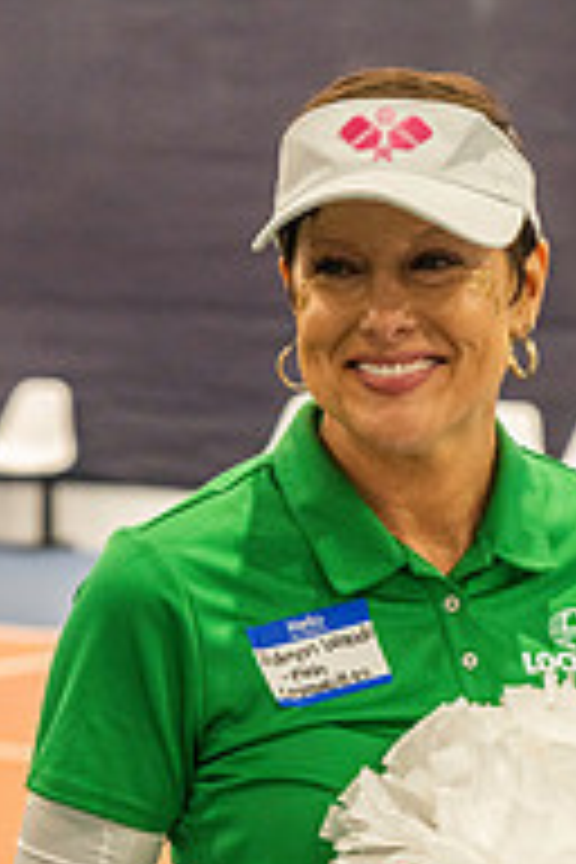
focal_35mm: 164
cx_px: 405
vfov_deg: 12.4
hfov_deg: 8.4
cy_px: 752
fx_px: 3936
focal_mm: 70
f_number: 4
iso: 5000
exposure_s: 1/640
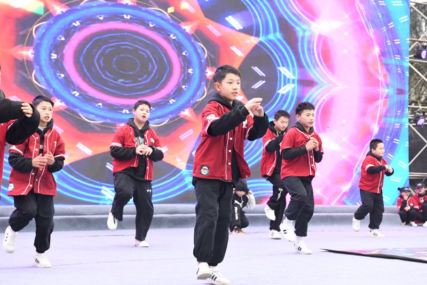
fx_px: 830
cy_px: 142
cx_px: 214
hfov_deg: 28.8
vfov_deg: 19.4
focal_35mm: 70
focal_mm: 70
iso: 1250
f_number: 7.1
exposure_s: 1/200
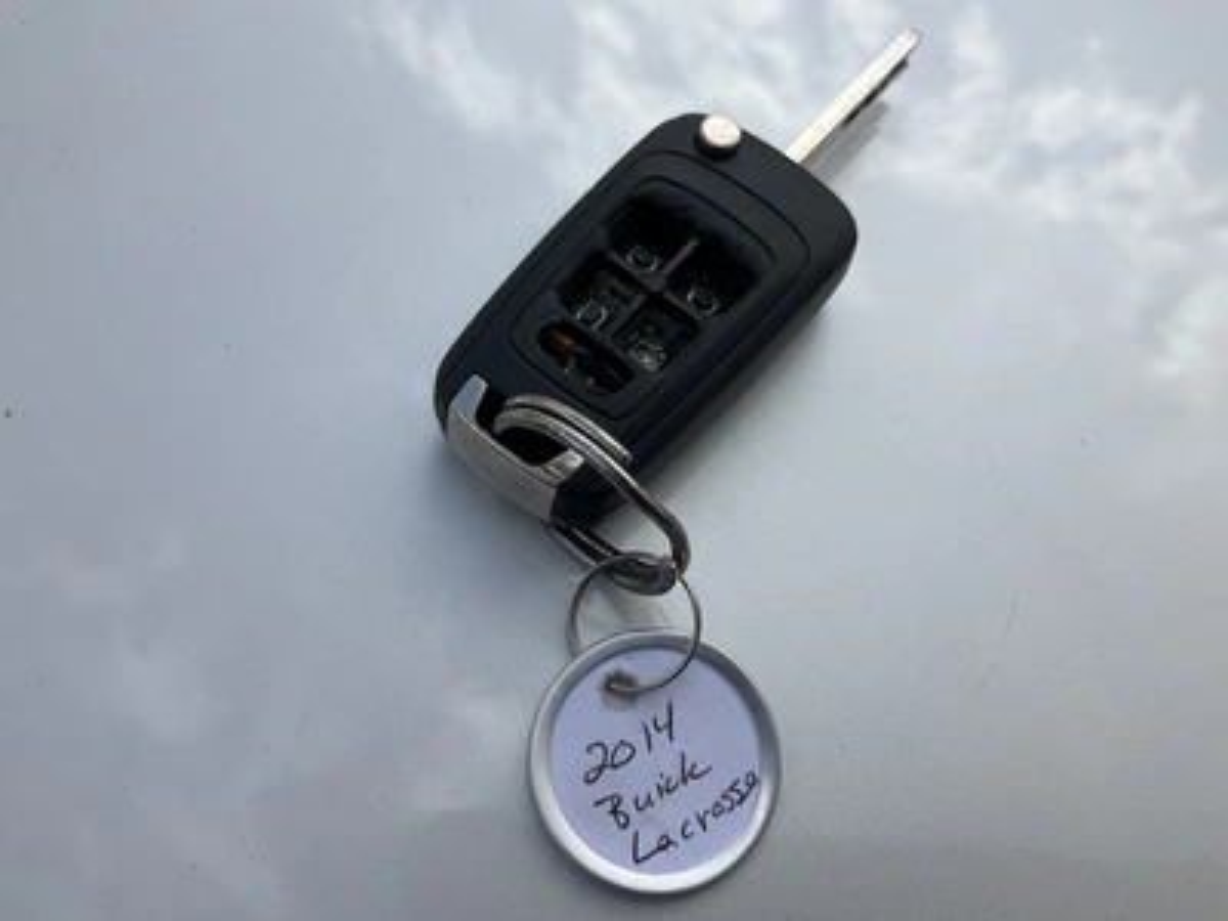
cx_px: 614
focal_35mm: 29
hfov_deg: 61.7
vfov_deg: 48.2
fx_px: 1029
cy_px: 460
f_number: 1.8
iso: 25
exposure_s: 1/1984
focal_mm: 3
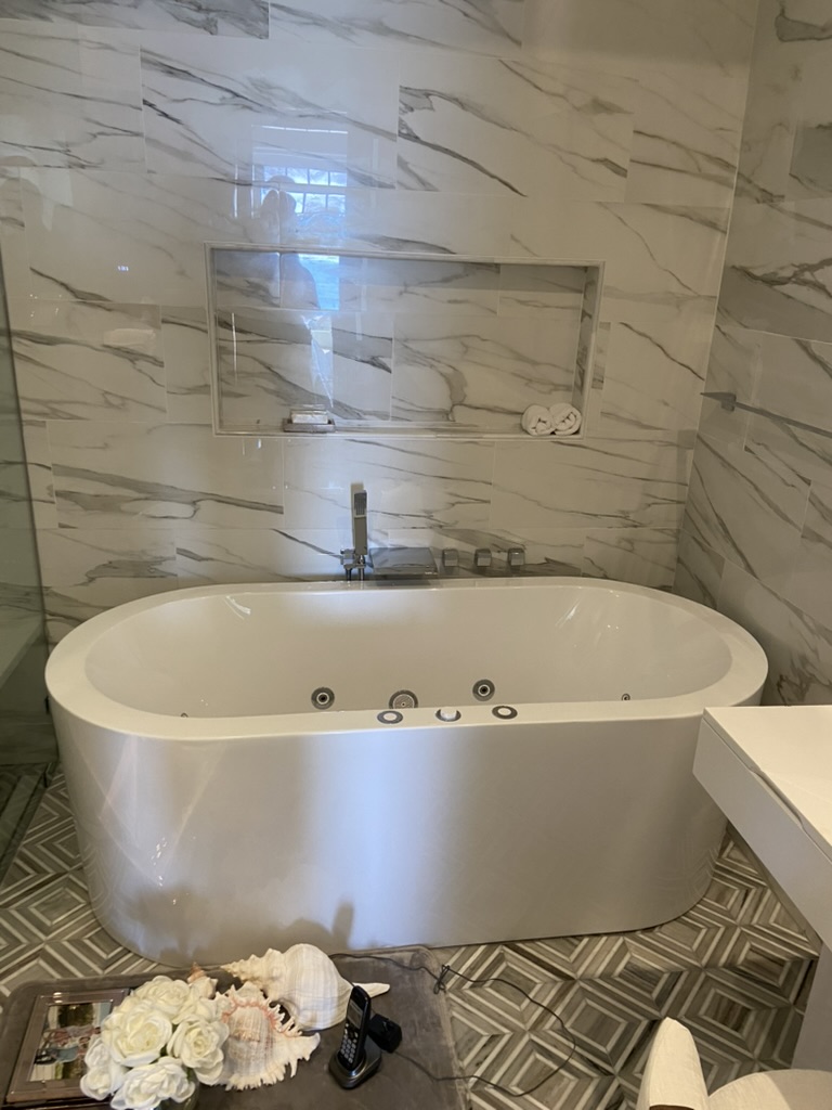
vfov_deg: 67.3
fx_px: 833
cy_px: 555
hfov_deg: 53.1
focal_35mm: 26
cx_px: 416
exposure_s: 1/60
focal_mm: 4.25
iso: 160
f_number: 1.8
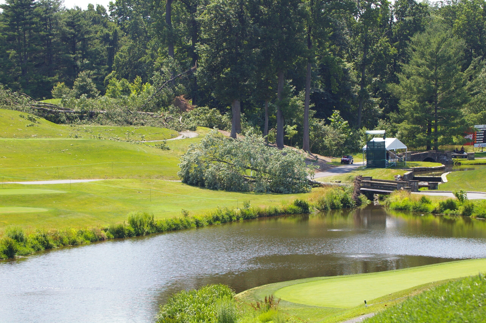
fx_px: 1619
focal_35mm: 120
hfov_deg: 17.1
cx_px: 243
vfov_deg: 11.4
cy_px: 162
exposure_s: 1/350
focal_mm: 80
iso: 400
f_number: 8
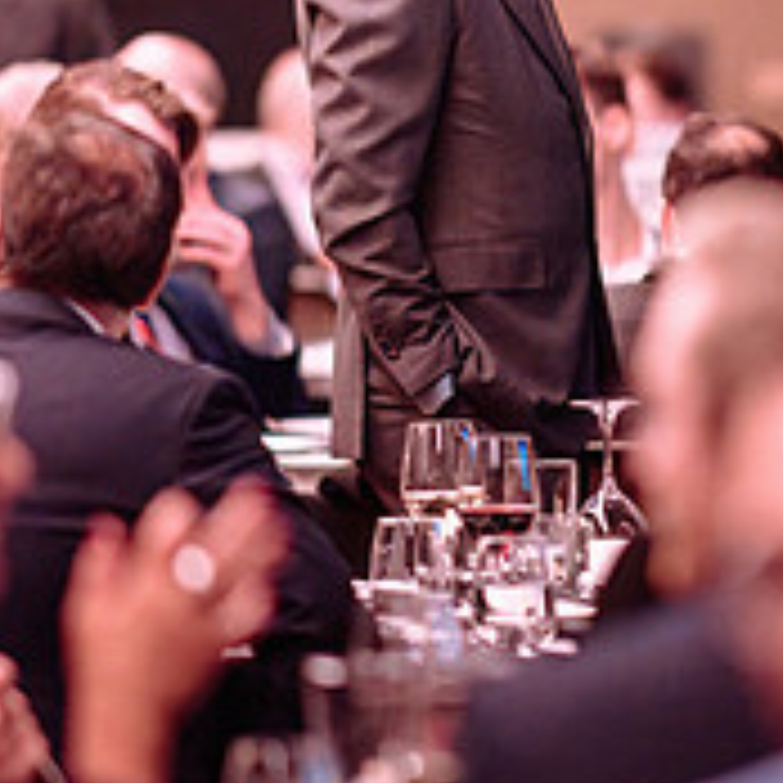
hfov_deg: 5.0
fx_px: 9034
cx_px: 837
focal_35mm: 353
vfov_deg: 5.0
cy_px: 256
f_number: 1.4
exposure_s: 1/160
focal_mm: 105
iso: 2500
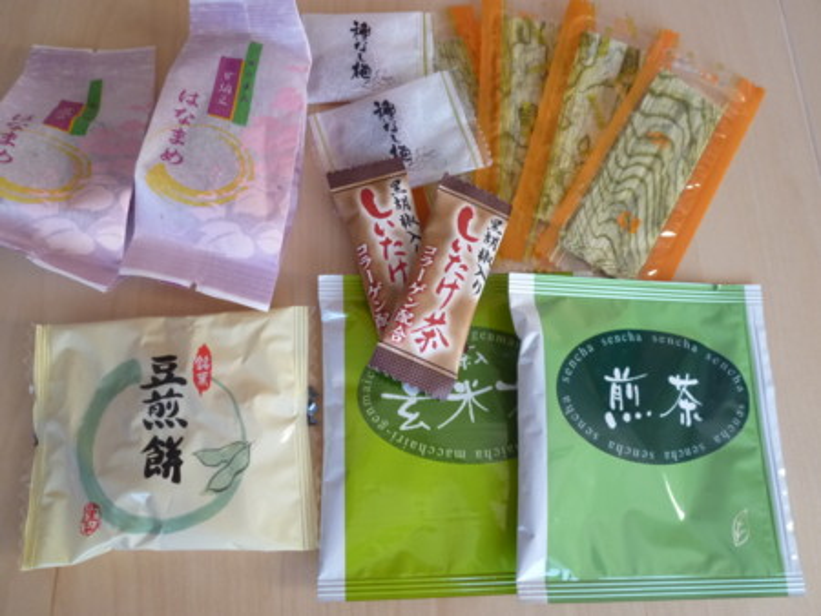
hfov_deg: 69.4
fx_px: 593
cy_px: 308
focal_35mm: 25
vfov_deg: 54.9
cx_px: 410
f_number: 2.8
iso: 200
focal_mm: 4.5
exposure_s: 1/30
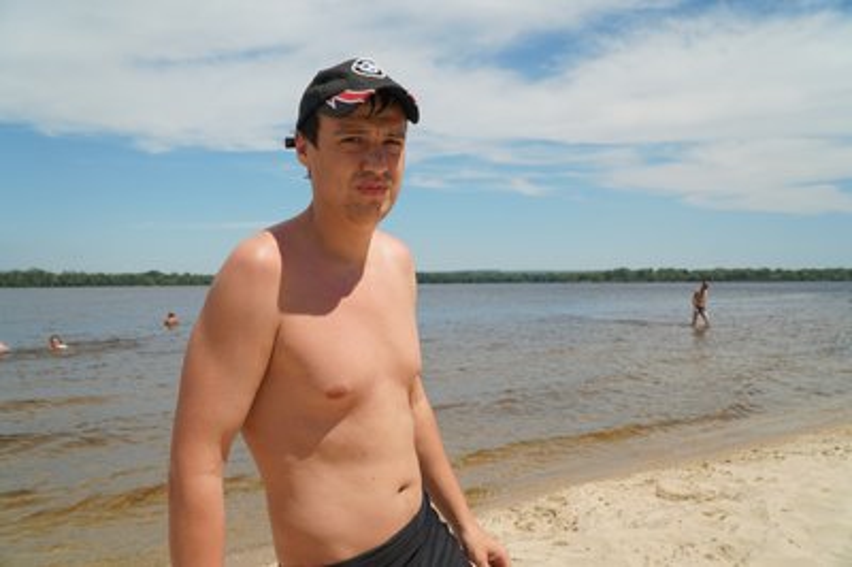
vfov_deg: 43.5
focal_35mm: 30
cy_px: 284
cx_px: 426
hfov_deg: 62.0
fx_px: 709
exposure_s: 1/1000
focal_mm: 20
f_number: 5
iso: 100
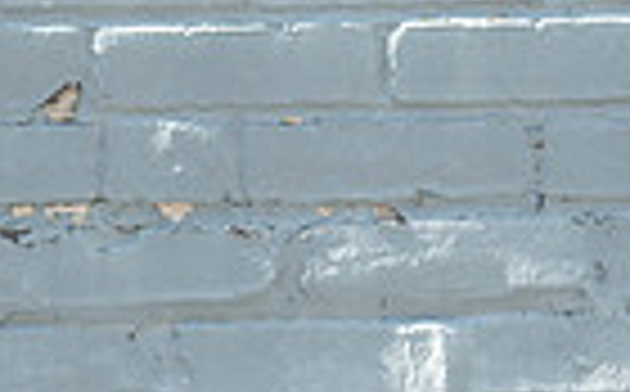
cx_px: -333
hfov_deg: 8.8
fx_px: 3994
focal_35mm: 233
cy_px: -151
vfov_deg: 5.6
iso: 400
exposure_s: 1/1250
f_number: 4
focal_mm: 55
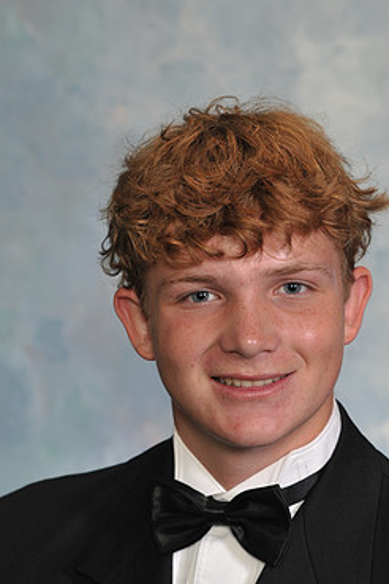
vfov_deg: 9.7
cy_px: 429
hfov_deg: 6.5
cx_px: 248
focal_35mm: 212
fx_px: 3436
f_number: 7.1
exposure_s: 1/125
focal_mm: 135
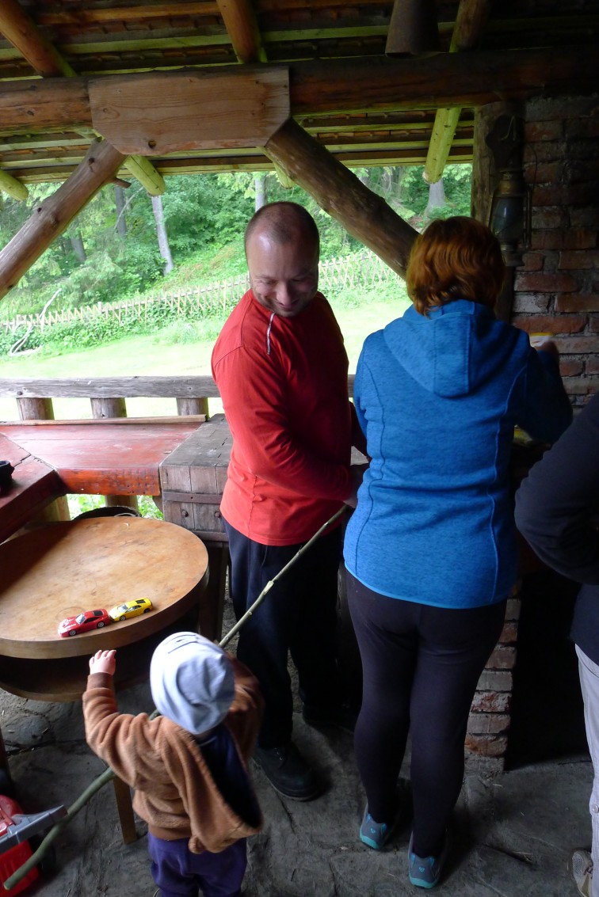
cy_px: 448
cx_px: 300
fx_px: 599
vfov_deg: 73.7
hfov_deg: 53.2
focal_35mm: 24
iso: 400
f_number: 2
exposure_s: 1/30
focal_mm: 5.1
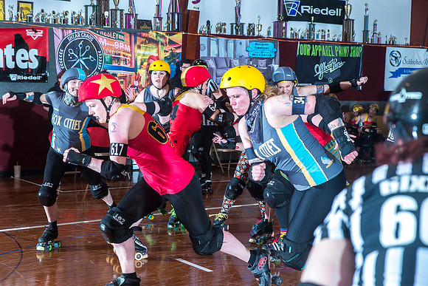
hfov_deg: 30.6
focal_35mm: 66
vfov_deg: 20.7
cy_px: 124
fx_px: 781
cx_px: 186
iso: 800
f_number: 5.6
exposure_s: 1/160
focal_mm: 58
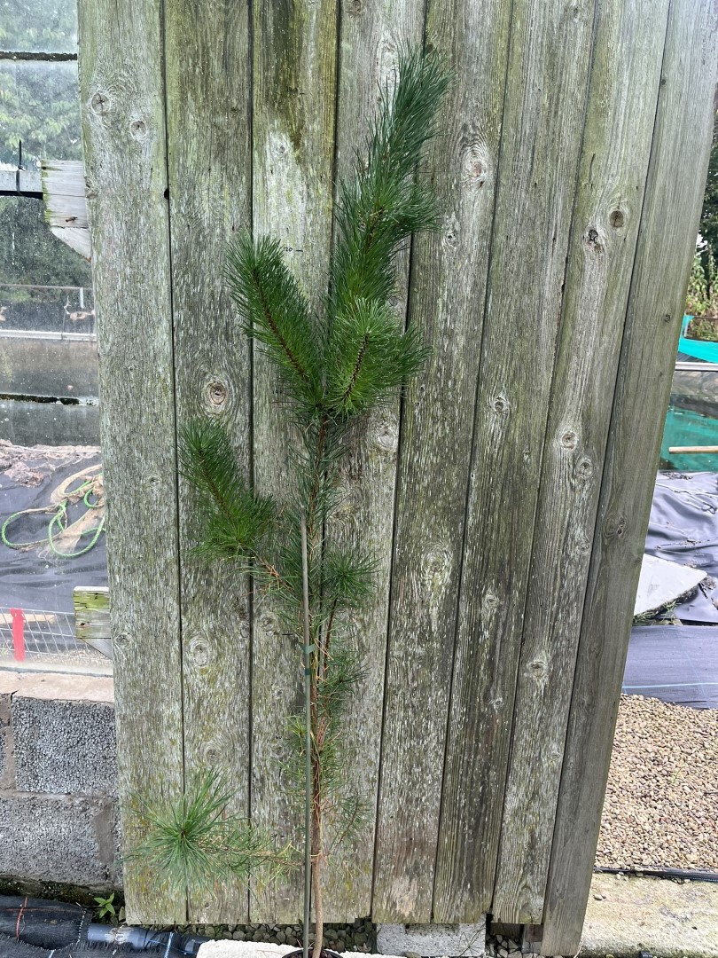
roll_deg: -3.6
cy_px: 479
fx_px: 719
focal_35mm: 26
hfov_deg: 53.1
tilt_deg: -13.4
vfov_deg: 67.3
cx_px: 359
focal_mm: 5.1
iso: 50
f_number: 1.6
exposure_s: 1/317
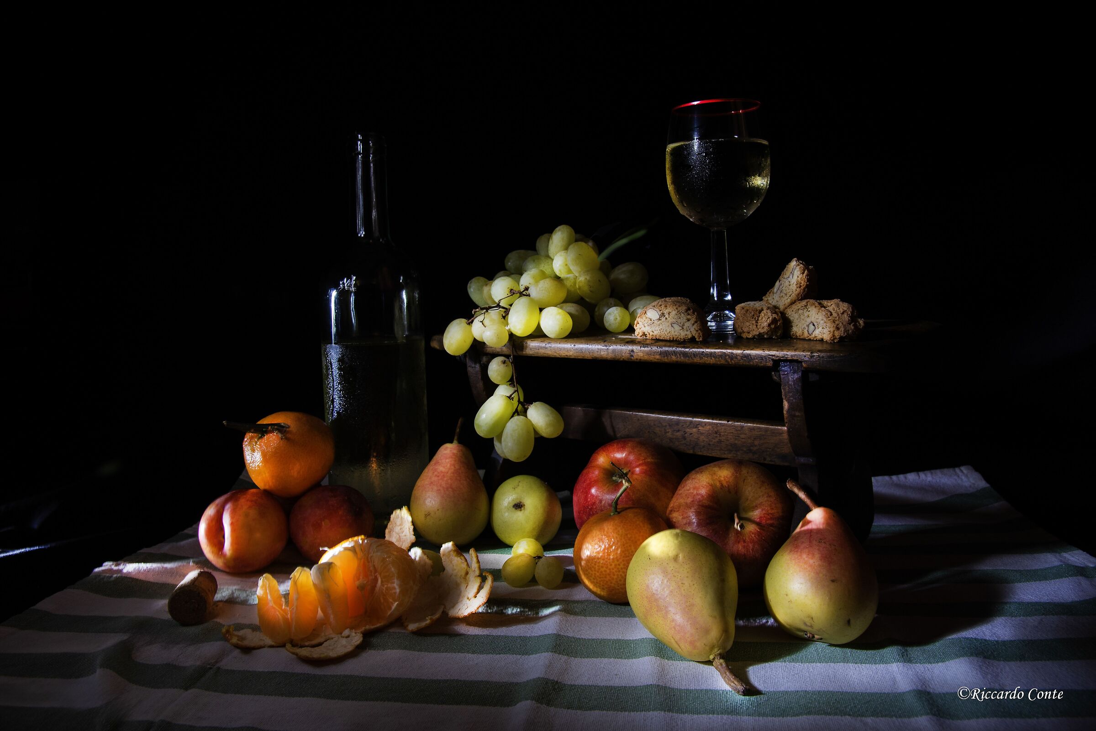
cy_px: 366
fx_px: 731
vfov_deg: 53.2
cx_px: 548
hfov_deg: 73.7
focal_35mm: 24
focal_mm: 24
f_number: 11
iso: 250
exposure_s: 30
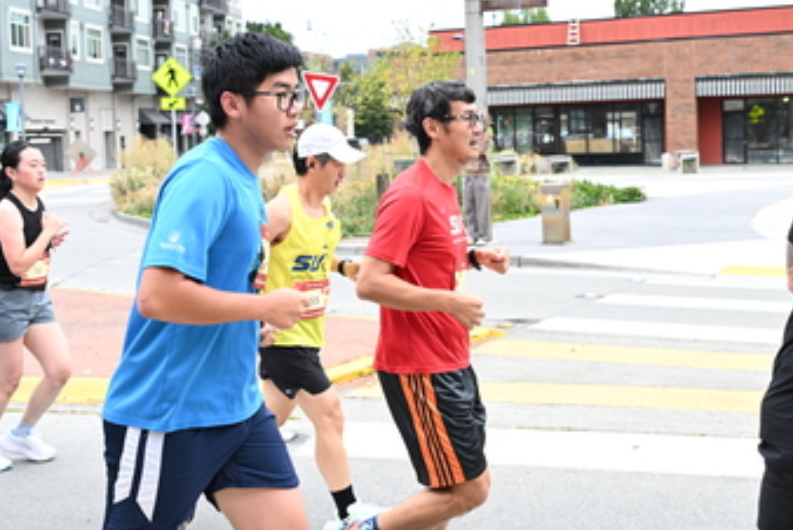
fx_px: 1146
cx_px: 469
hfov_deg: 38.0
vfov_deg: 25.9
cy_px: 193
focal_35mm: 52
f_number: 4
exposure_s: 1/640
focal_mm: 32
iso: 2000
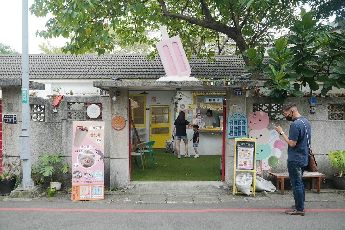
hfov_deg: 63.7
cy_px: 115
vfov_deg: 45.0
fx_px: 278
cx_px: 172
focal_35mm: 29
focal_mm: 29
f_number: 4
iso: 200
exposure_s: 1/60
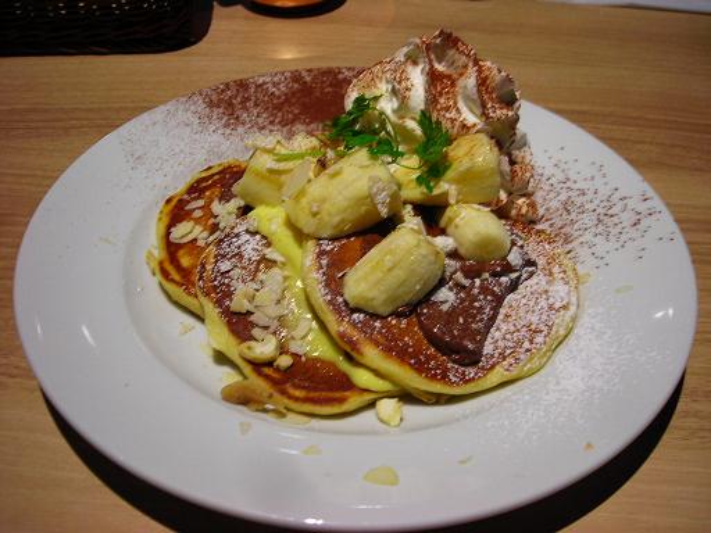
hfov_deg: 45.8
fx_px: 842
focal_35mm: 41
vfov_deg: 35.1
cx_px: 356
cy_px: 266
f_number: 3.3
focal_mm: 6.8
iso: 50
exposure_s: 1/7
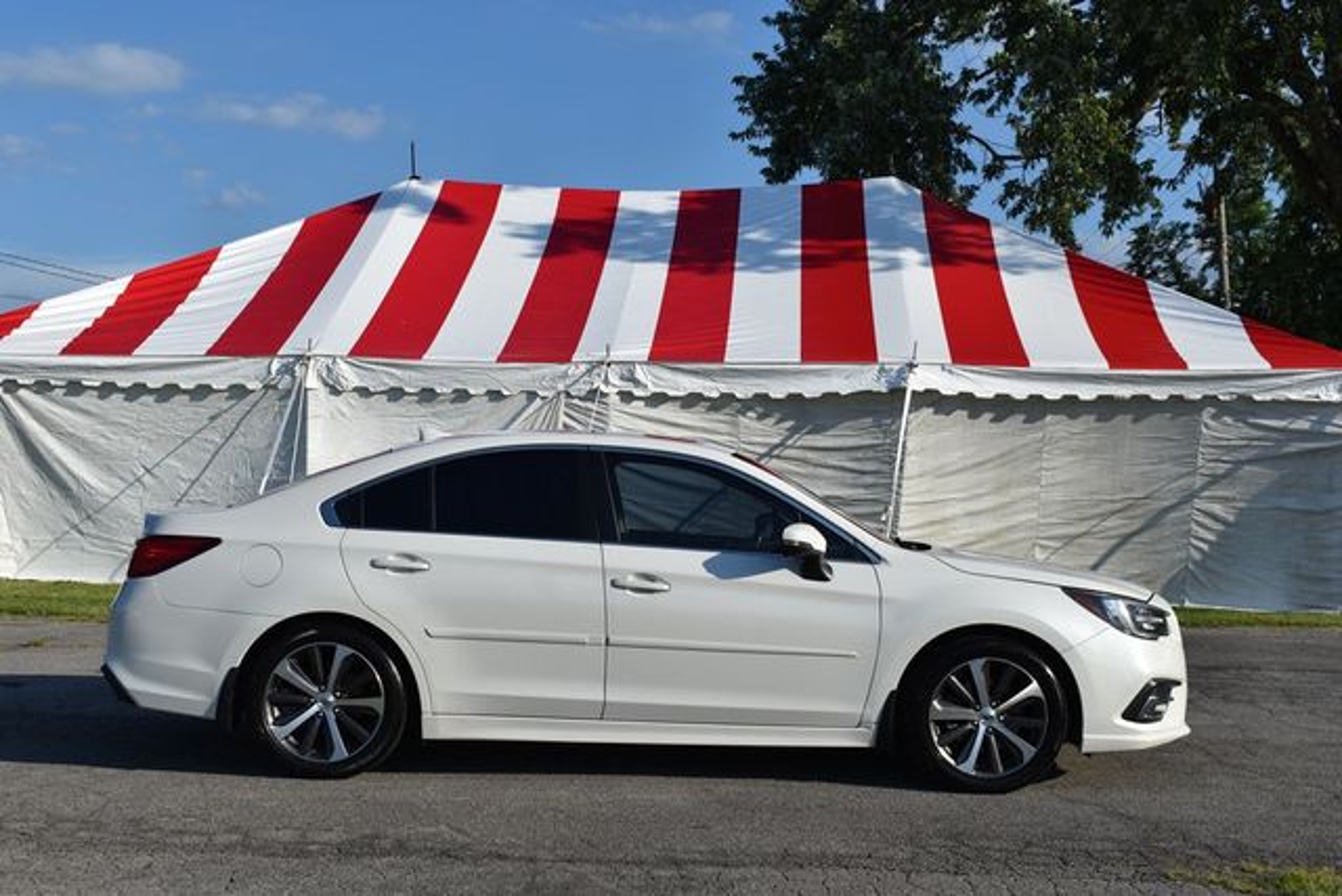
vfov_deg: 29.9
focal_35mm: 45
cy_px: 448
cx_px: 671
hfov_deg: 43.6
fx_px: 1678
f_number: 9
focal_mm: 30
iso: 100
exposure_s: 1/320
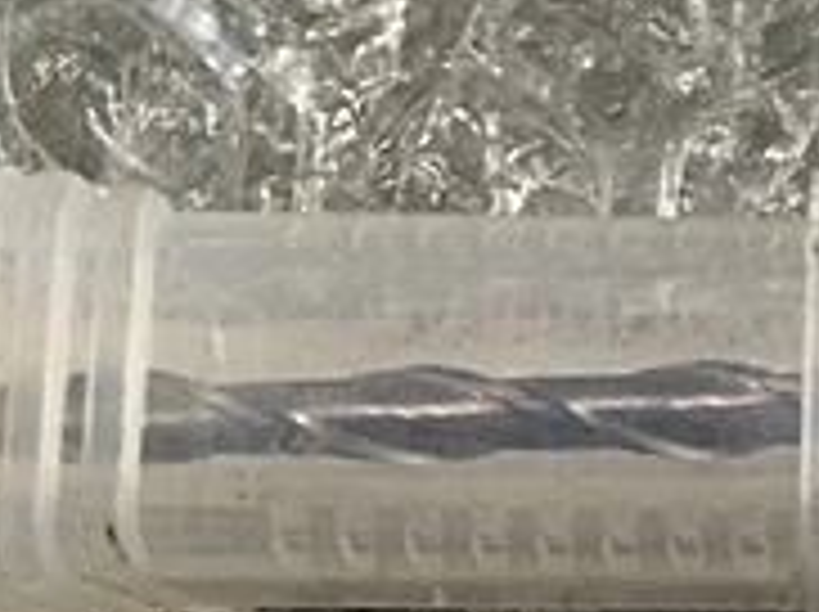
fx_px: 2410
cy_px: 464
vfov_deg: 14.4
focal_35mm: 102
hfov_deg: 17.8
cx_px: 1125
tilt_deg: -83.4
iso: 100
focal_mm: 4.15
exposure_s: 1/30
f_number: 2.2
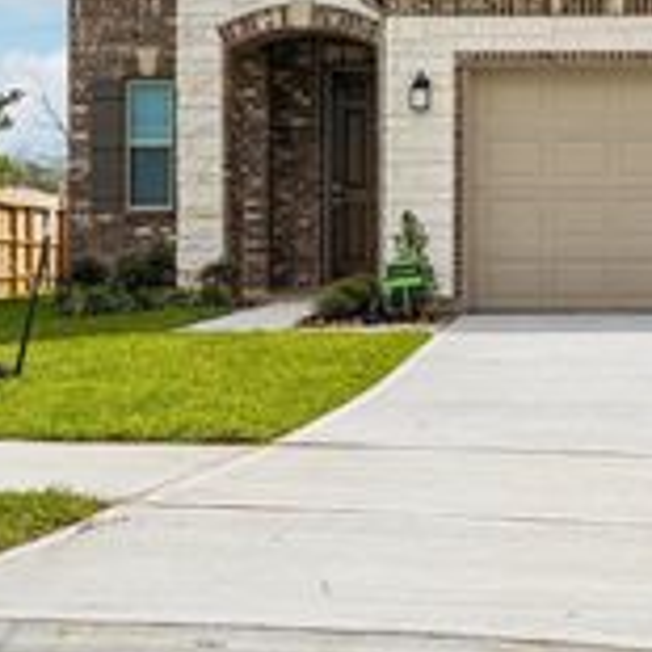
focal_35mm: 74
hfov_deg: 22.7
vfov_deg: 22.6
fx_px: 1577
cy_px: 36
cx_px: 610
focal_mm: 27
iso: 500
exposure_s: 1/2500
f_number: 8
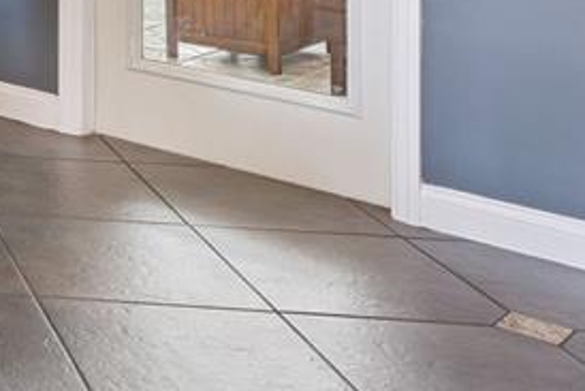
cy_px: -244
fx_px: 1154
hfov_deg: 20.5
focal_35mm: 71
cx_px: -453
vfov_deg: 16.9
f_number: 10
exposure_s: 1/30
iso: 800
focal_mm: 19
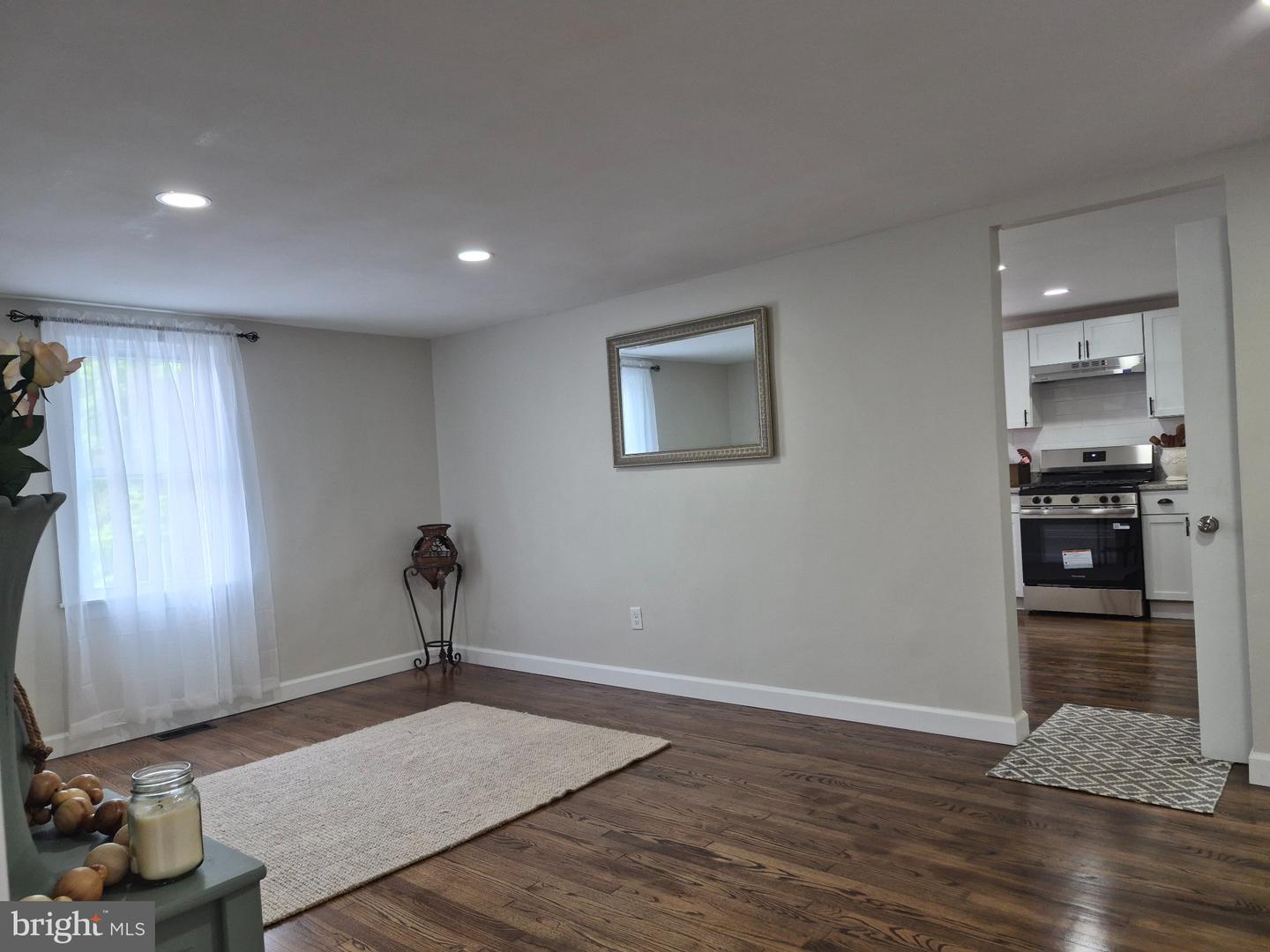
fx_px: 844
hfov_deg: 73.9
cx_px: 635
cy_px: 476
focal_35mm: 23
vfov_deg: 58.9
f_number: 1.8
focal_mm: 5.4
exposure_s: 1/180
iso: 125
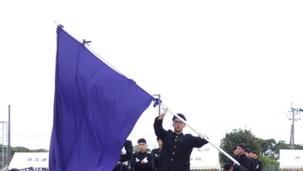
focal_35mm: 105
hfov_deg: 20.3
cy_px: 130
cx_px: 118
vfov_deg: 11.5
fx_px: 844
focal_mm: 12.9
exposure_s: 1/160
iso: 80
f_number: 4.3
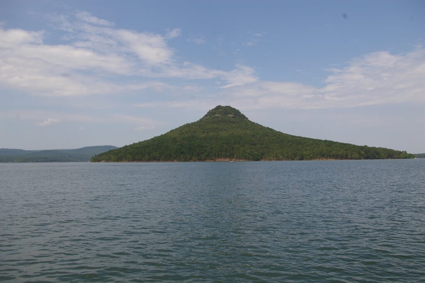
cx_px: 212
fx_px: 372
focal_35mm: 32
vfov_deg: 41.6
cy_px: 142
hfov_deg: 59.5
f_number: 9.5
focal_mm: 21
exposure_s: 1/500
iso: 200
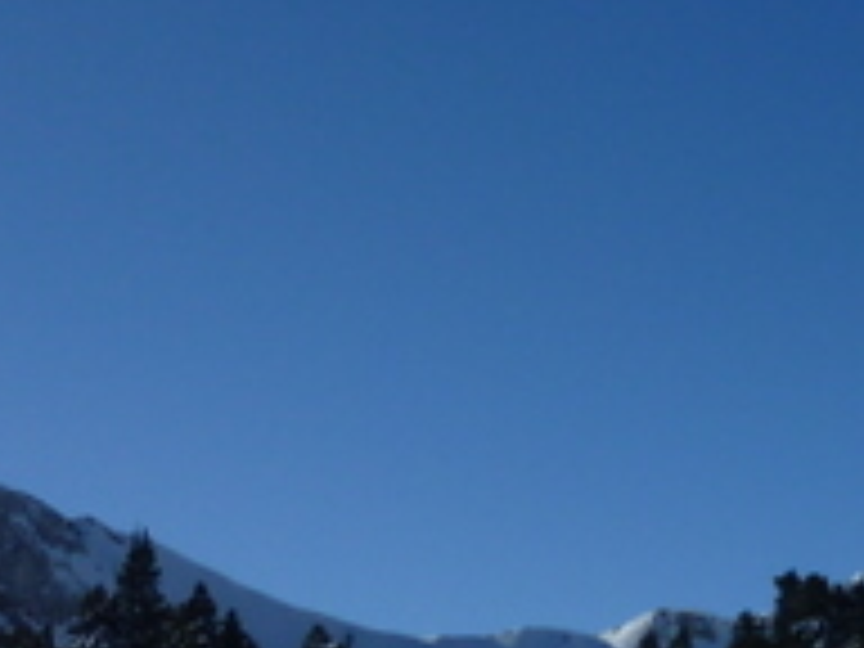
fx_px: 2596
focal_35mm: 104
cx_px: 1080
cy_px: 724
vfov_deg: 13.9
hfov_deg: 17.8
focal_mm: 4.5
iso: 80
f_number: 10
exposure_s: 1/200
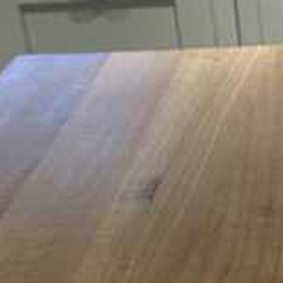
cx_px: 316
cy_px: 360
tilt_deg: -28.1
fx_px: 1295
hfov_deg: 12.3
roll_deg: +4.3
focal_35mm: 140
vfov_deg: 12.1
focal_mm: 6.86
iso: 250
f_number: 1.78
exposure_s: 1/50
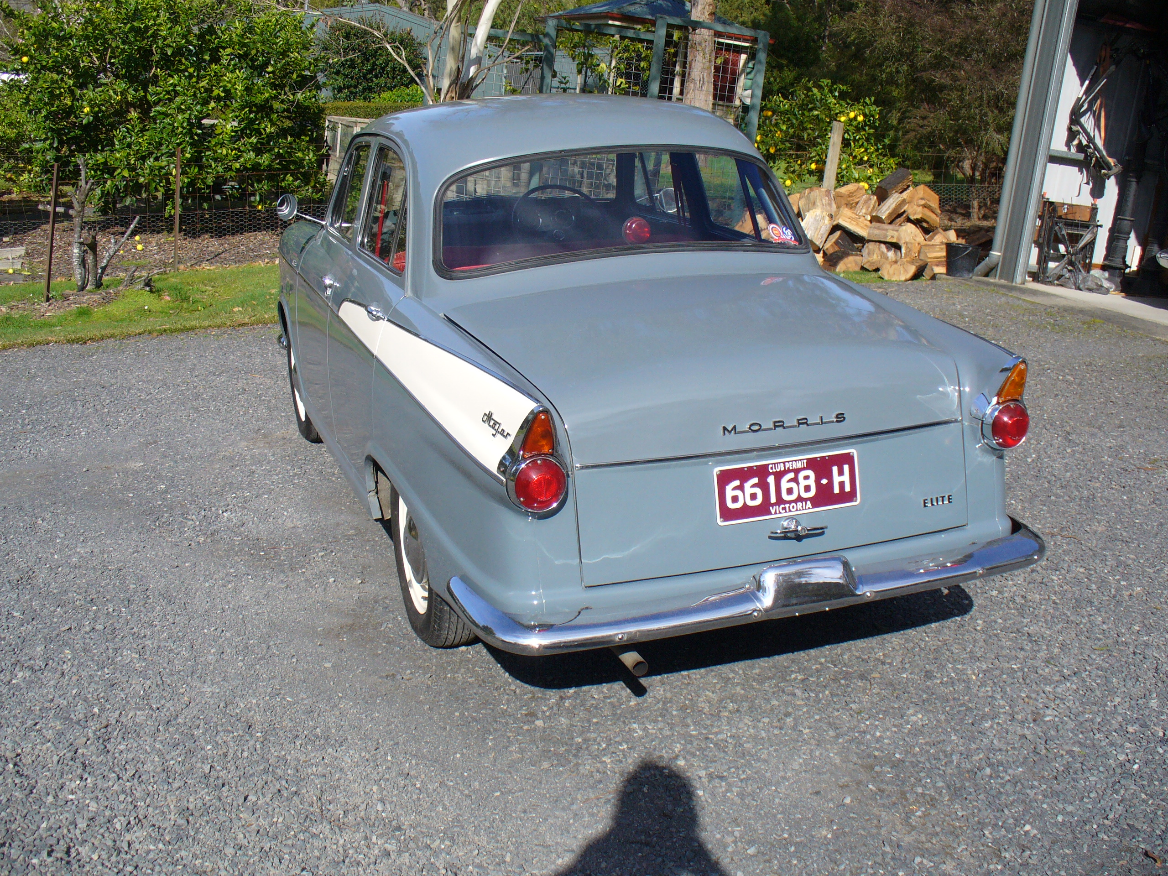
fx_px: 1248
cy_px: 438
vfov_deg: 38.7
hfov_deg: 50.1
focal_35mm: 37
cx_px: 584
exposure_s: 1/250
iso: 80
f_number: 5.6
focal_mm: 6.1
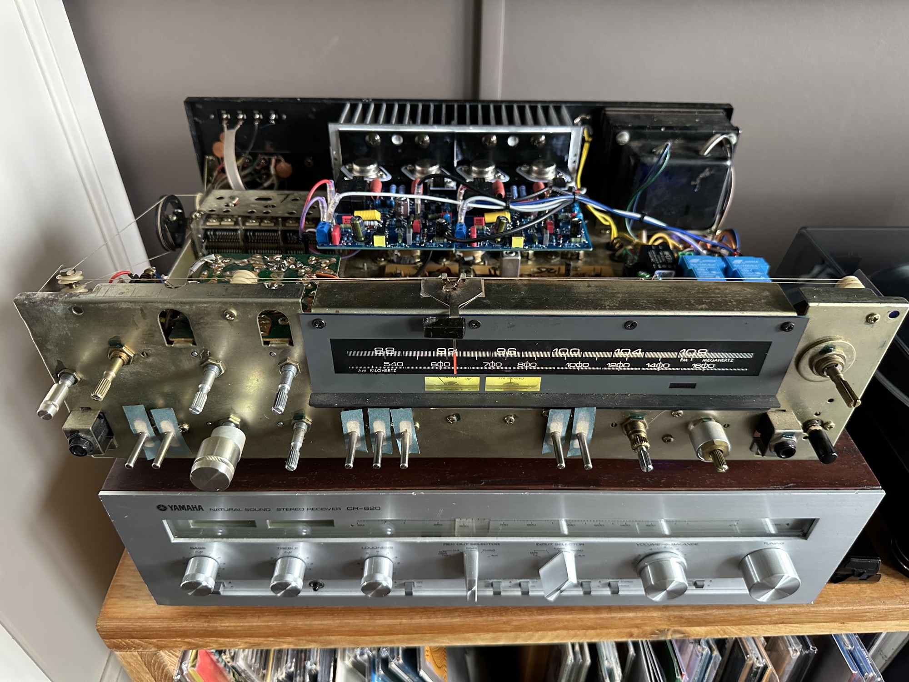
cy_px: 341
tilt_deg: -38.3
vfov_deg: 56.8
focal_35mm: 24
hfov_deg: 71.6
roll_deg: -0.1
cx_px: 454
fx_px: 630
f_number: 1.78
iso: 500
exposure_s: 1/60
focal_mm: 6.86
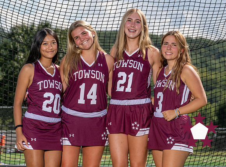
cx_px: 132
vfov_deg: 9.9
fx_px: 961
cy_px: 82
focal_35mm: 148
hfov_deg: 13.4
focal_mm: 110
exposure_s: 1/200
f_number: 7.1
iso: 50
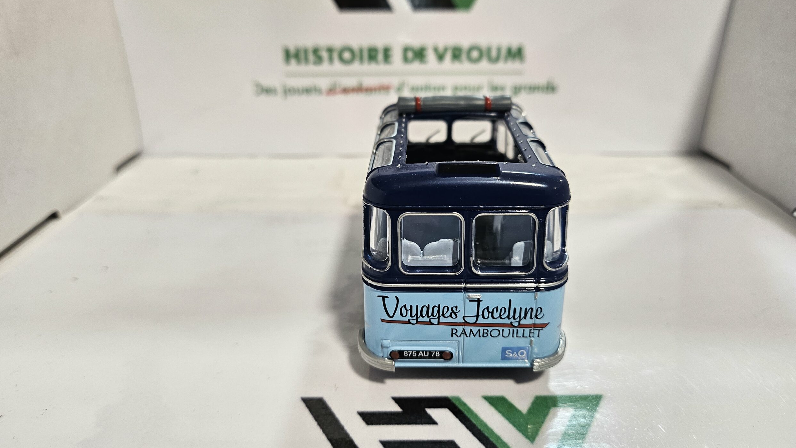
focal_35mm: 27
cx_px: 405
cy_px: 206
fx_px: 570
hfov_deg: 69.8
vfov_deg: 42.9
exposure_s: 1/100
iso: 160
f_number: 1.8
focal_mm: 5
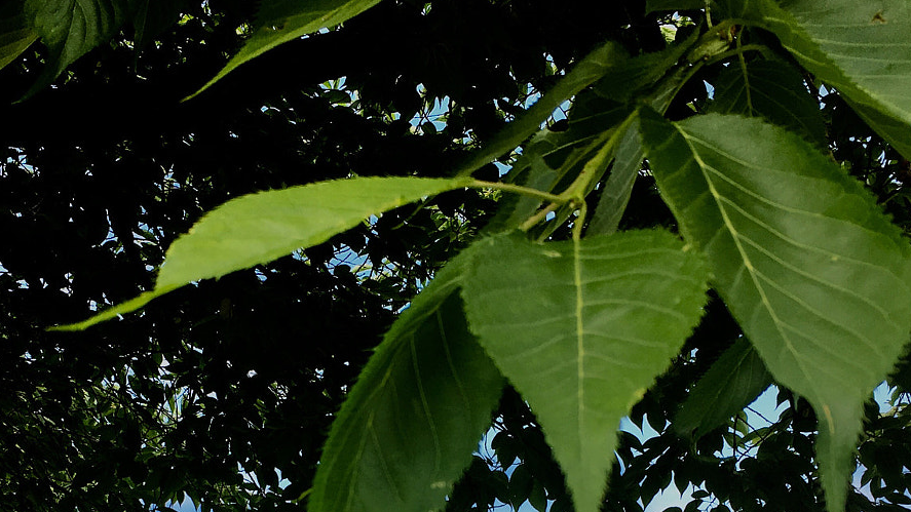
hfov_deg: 36.5
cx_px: 389
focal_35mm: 57
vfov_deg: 20.3
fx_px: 1377
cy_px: 526
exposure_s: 1/452
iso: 25
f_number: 2.2
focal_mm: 4.15
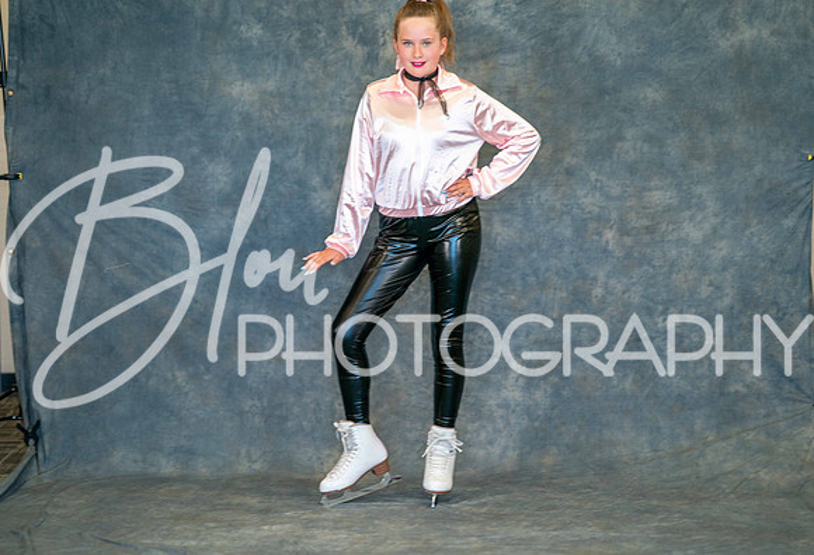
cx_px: 429
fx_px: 2103
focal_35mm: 92
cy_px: 258
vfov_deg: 15.0
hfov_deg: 21.9
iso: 500
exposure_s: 1/250
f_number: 1.6
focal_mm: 85
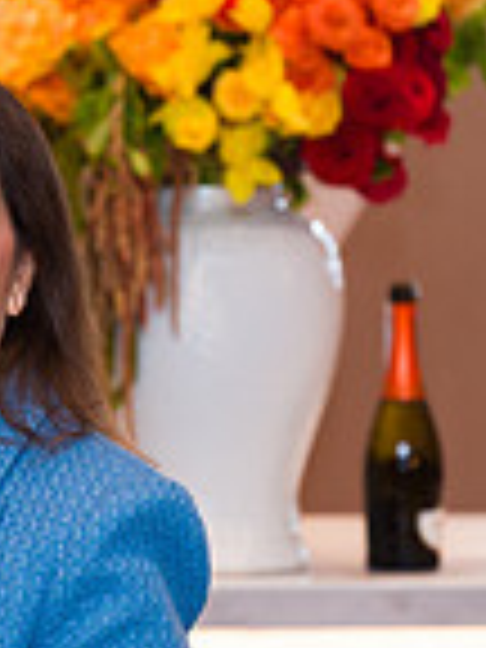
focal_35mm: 310
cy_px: 224
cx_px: -149
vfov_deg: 6.4
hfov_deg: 4.8
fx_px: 5803
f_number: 3.2
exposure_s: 1/160
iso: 800
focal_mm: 76
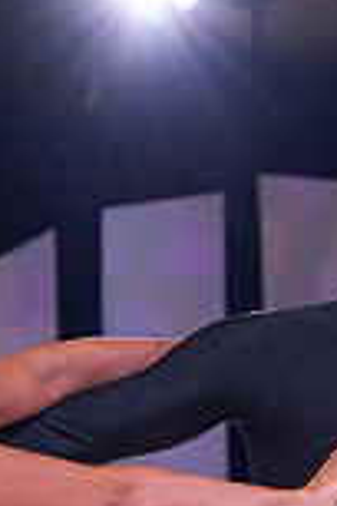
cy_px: 837
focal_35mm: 266
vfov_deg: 7.6
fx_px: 3735
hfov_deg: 5.2
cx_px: 97
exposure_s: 1/250
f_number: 5.6
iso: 2500
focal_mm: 70
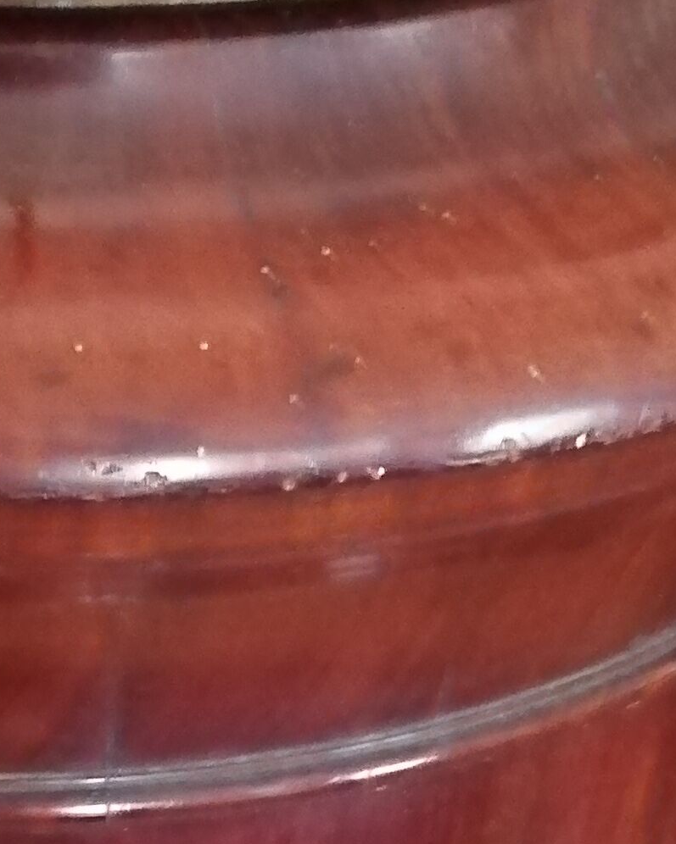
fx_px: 2651
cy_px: 920
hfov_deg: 14.3
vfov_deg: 17.5
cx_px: -6
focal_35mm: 106
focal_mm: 3.62
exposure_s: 1/12.5
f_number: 1.8
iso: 1000
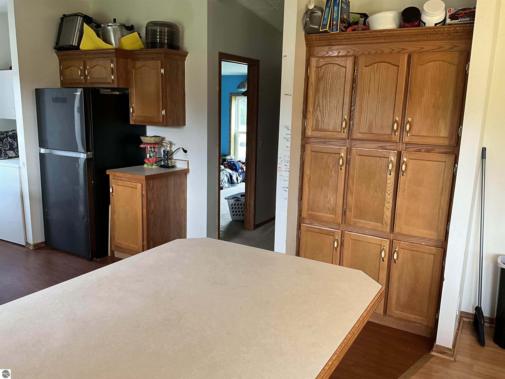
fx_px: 423
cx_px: 252
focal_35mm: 29
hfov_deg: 61.7
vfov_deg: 48.2
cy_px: 190
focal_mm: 3
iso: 100
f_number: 1.8
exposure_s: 1/60
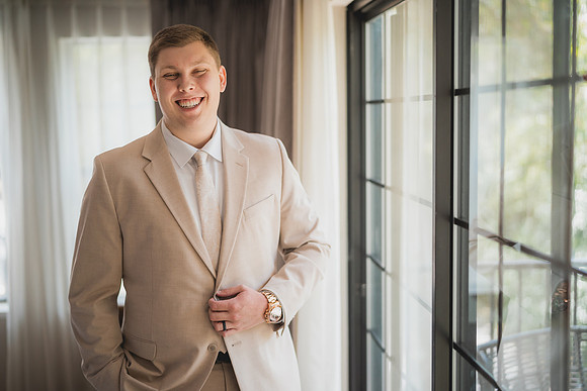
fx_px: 815
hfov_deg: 39.6
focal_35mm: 50
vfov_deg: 27.0
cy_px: 196
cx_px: 294
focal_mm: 50
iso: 800
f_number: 1.4
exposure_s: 1/800
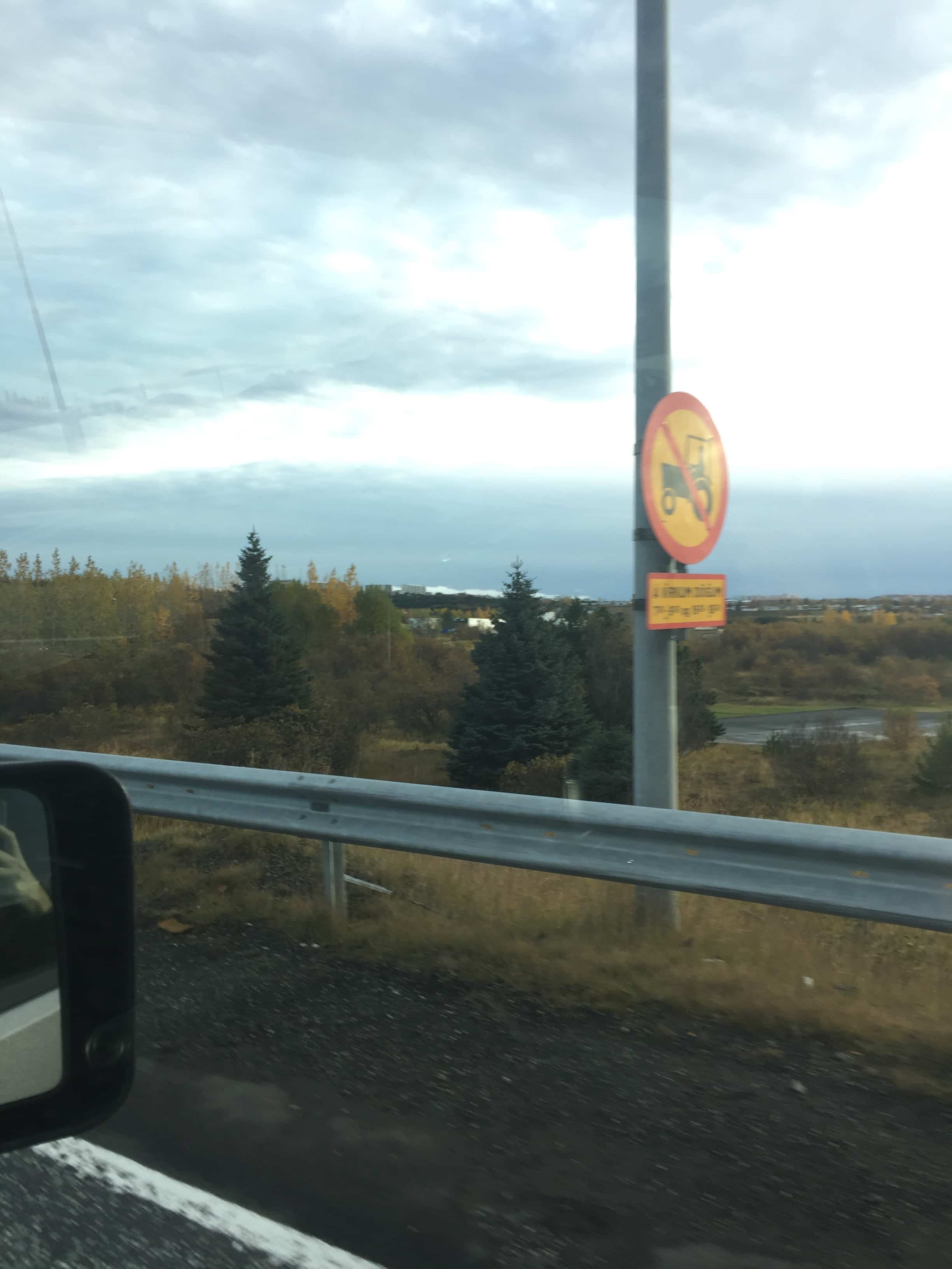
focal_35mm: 29
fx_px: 1063
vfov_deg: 61.7
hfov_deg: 48.2
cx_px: 476
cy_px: 634
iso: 32
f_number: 2.2
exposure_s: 1/319
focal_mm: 4.15
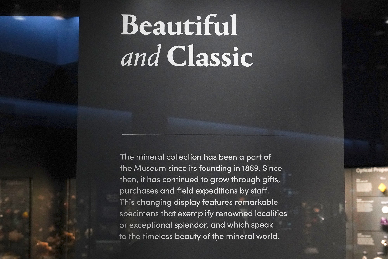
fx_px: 431
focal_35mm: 40
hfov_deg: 48.5
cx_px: 194
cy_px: 130
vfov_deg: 33.4
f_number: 10
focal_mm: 40
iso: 6400
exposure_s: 1/80
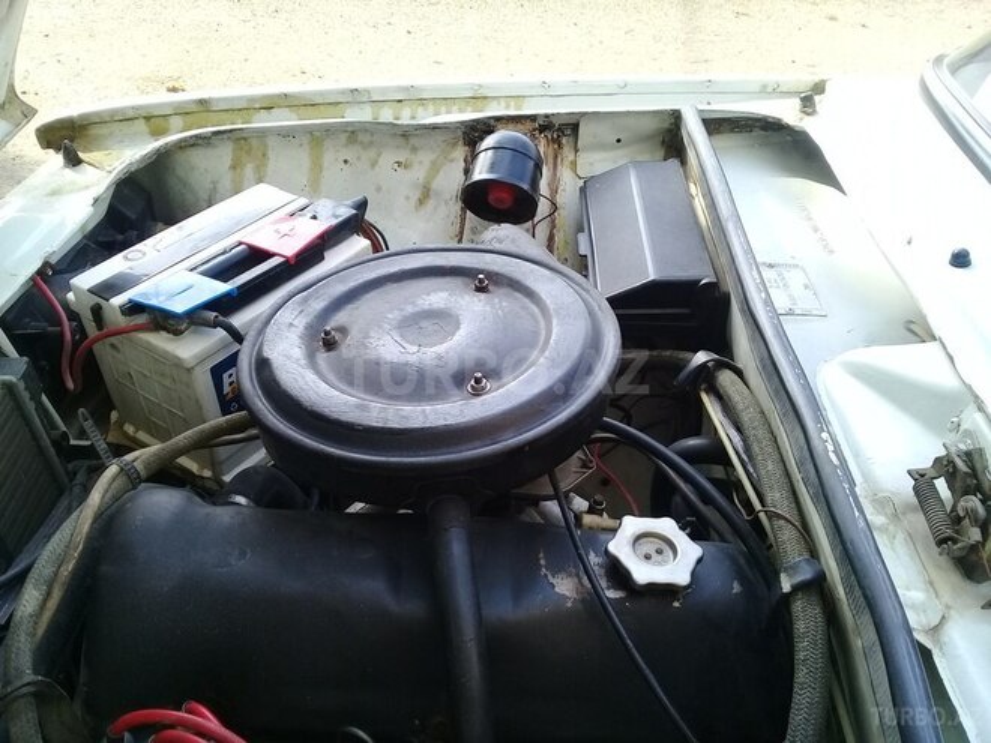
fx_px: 887
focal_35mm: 31
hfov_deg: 58.4
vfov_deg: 45.4
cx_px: 496
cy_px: 372
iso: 50
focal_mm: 3.3
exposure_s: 1/204
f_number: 2.2
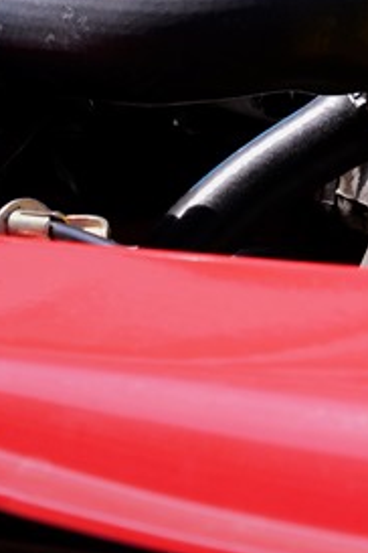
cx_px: 522
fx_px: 4569
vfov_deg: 6.9
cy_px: -63
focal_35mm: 298
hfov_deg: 4.6
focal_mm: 85
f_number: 8
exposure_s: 1/320
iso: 200
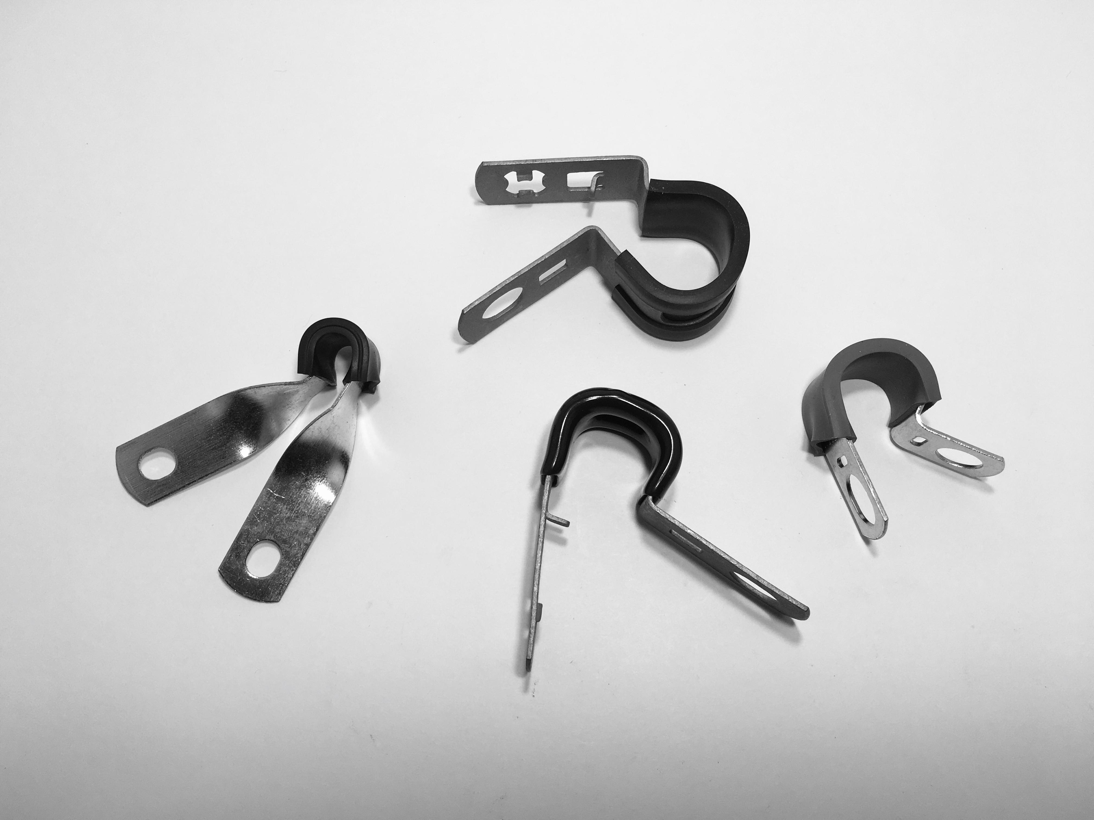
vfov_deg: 48.2
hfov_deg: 61.7
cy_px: 410
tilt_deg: -73.1
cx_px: 547
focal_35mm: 29
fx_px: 917
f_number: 2.2
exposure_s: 1/152
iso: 25
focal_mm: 4.15
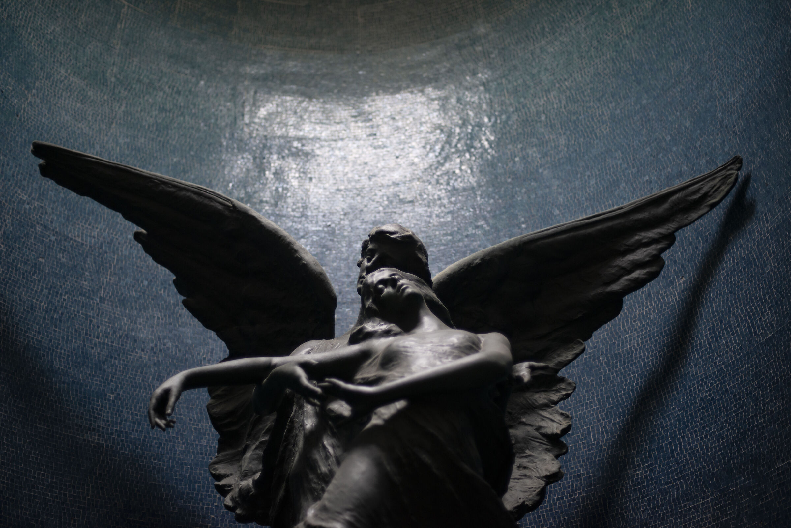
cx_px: 396
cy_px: 264
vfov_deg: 27.0
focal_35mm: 50
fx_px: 1099
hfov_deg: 39.6
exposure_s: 1/50
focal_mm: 50
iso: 800
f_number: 1.4
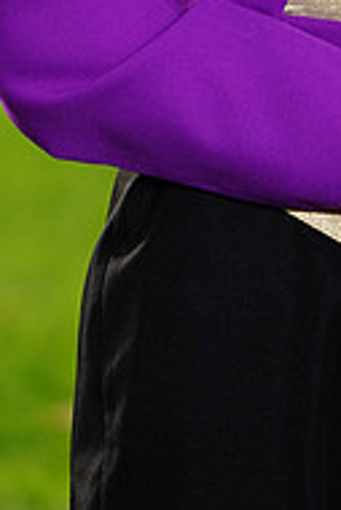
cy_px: -220
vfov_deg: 2.4
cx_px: 346
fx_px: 11912
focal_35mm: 840
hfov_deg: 1.6
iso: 100
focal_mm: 276
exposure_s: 1/200
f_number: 7.1
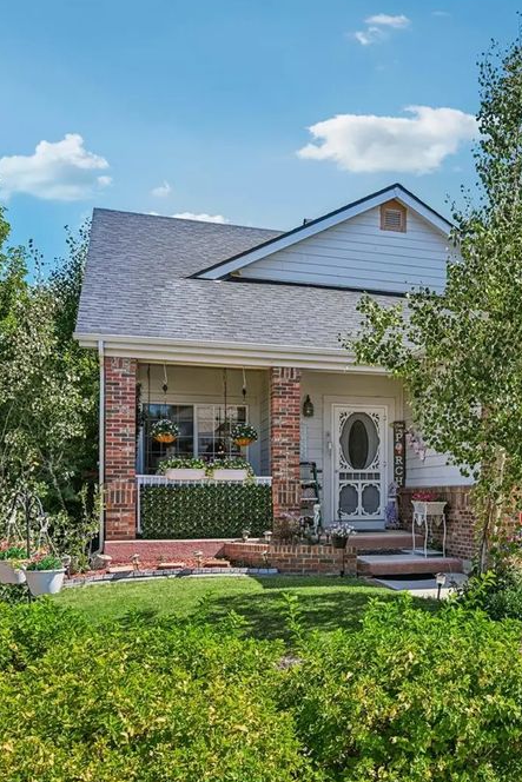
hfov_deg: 32.4
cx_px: 526
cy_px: 391
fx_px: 821
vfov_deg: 51.0
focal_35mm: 38
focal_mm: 24.5
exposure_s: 1/40
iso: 64
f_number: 10
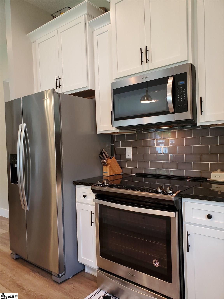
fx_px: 224
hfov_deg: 53.1
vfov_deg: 67.3
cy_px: 150
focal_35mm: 26
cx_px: 112
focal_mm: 4.3
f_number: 2.4
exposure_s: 1/30
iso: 100
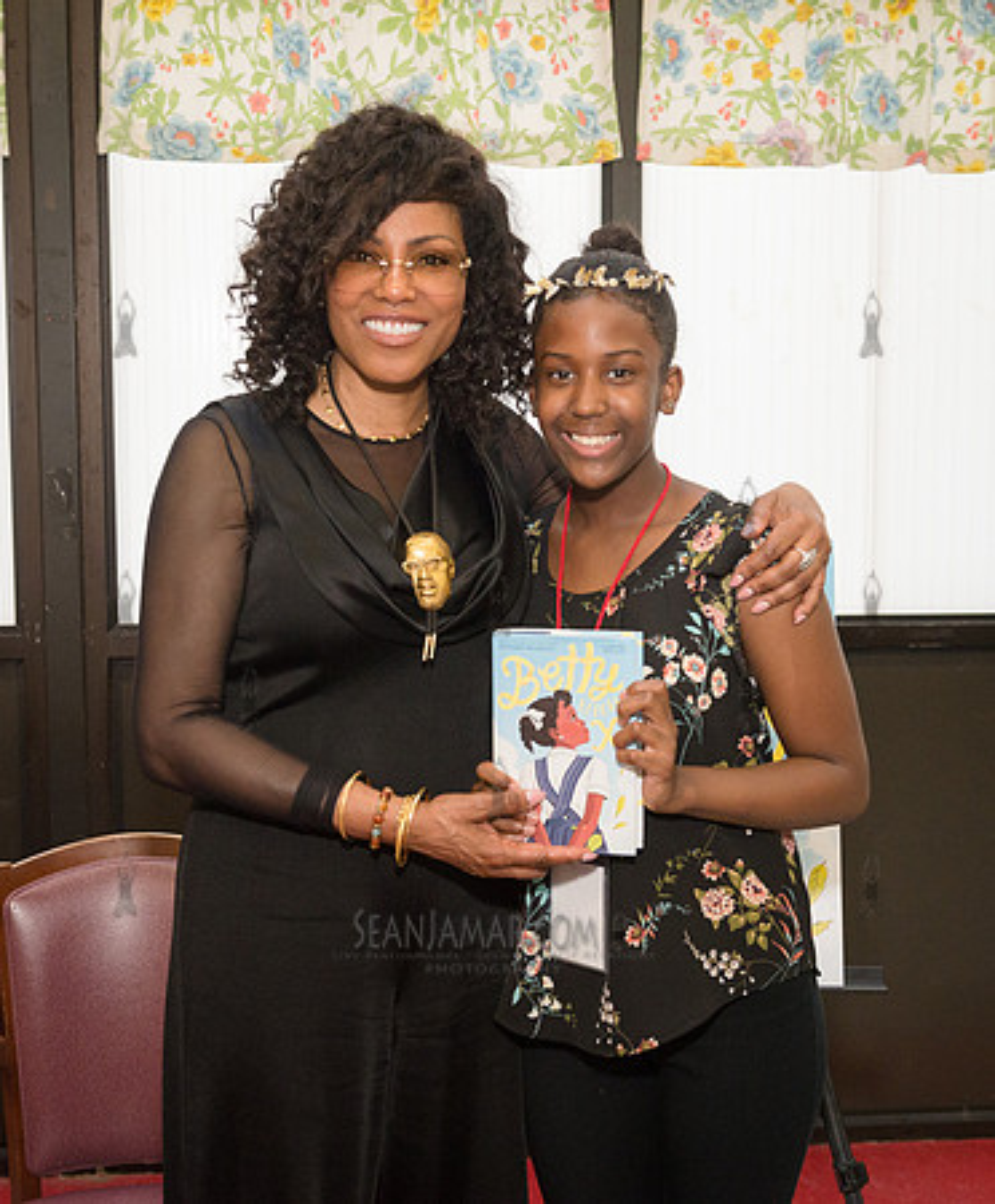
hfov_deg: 30.8
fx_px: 1804
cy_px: 602
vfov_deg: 36.9
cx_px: 484
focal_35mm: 50
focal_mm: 36
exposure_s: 1/500
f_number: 4.5
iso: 2000
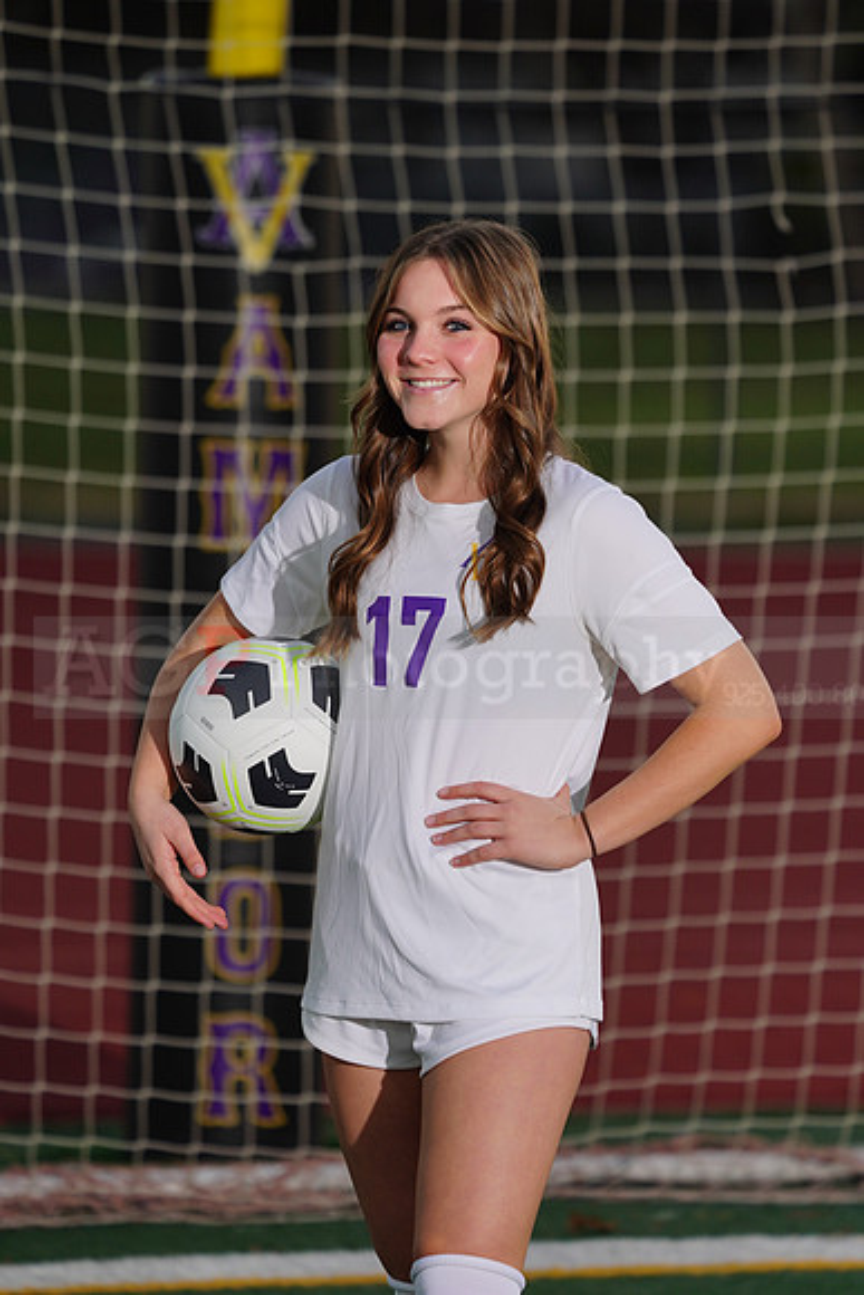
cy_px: 648
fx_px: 10469
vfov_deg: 7.1
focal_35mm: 291
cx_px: 432
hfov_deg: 4.7
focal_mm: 291
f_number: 5.6
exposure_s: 1/200
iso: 320
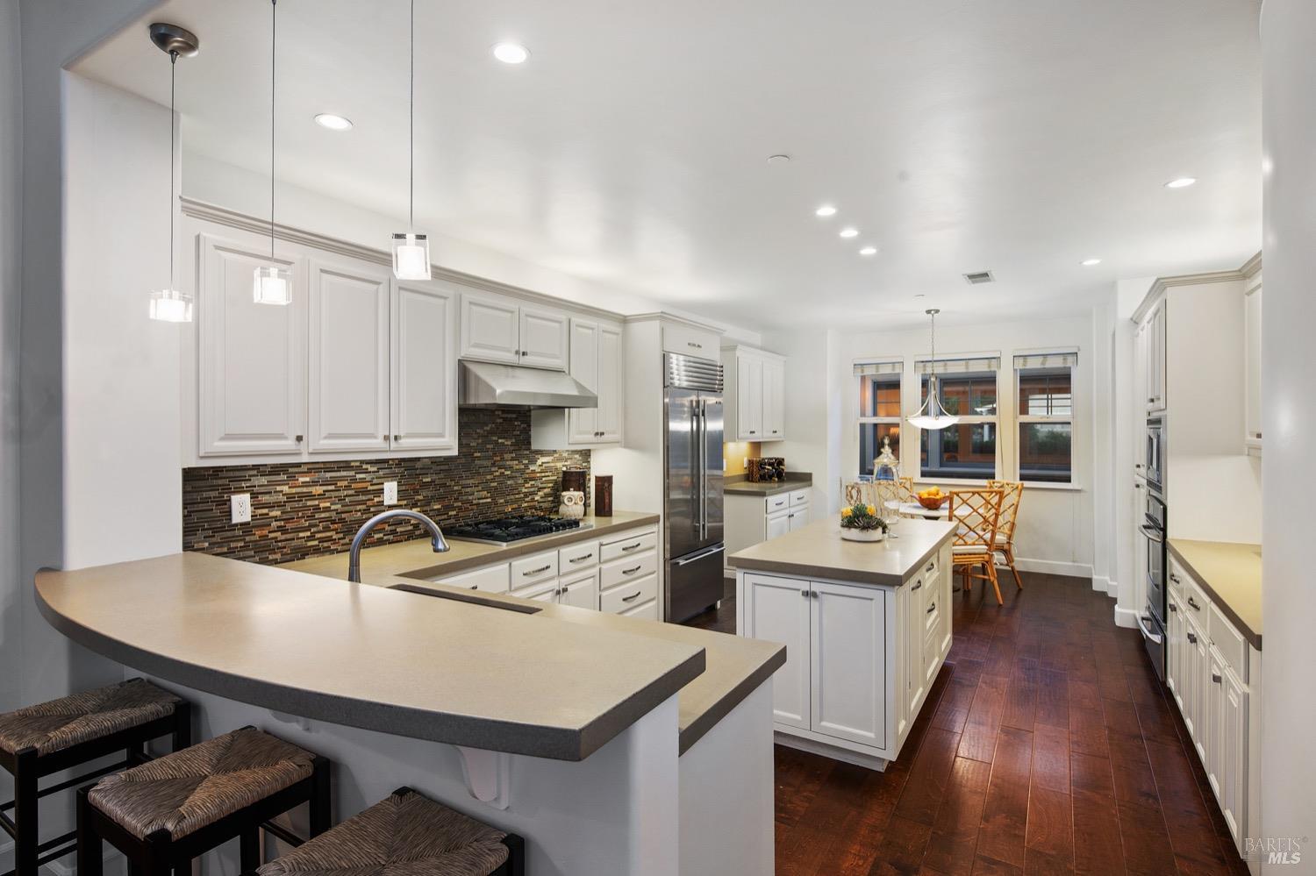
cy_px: 438
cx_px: 658
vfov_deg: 68.8
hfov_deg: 91.6
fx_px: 639
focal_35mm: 18
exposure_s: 1/2.5
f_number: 8
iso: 100
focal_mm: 17.5
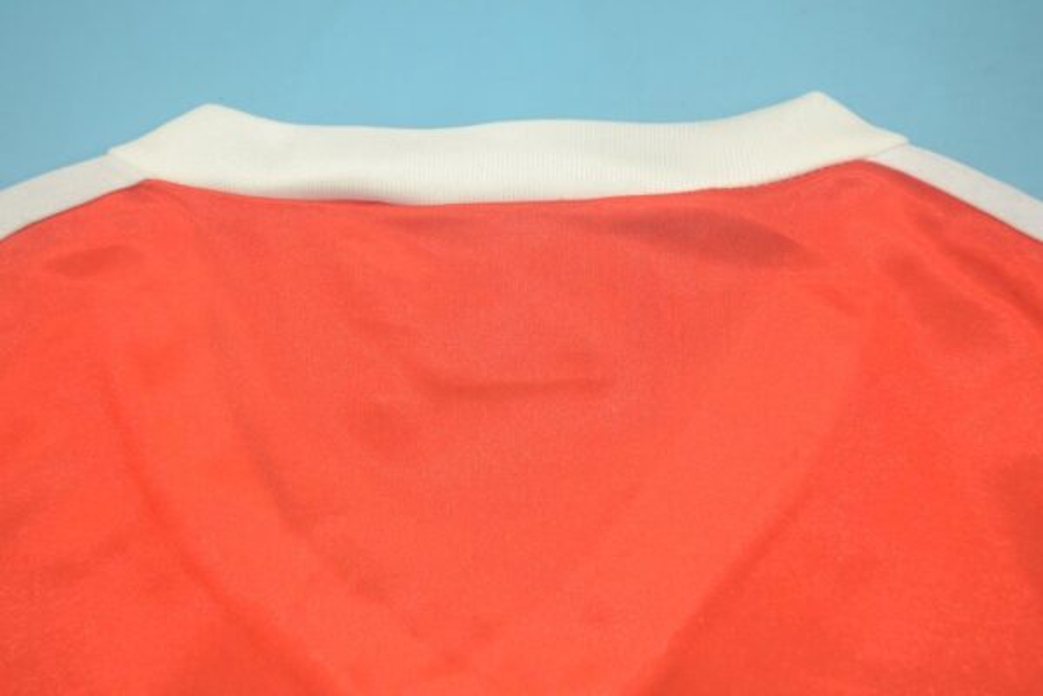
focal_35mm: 39
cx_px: 522
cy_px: 348
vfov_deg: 34.2
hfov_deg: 49.6
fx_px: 1130
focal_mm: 26
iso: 200
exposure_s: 1/80
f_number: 4.2
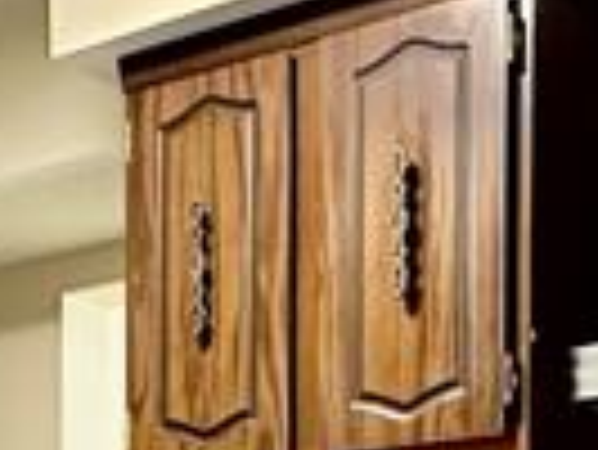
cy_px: 850
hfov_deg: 17.9
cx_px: 544
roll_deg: -0.3
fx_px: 1867
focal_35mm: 108
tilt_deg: -1.5
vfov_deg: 12.4
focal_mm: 2.22
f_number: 2.2
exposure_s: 1/60
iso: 320
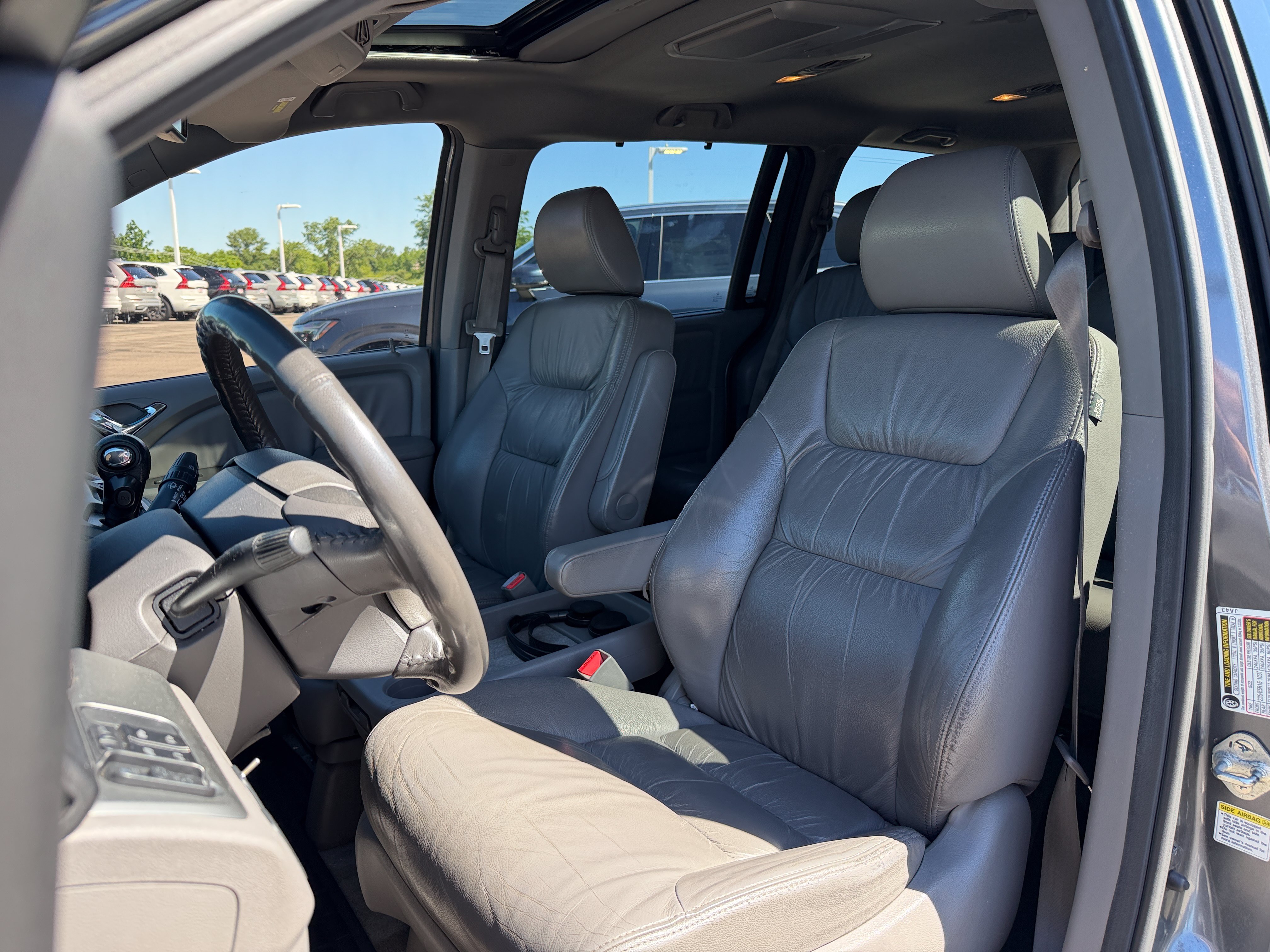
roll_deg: +0.4
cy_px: 476
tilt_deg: -12.1
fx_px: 881
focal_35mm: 24
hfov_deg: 71.6
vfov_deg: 56.8
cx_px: 635
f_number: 1.78
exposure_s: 1/632
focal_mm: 6.76
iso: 100
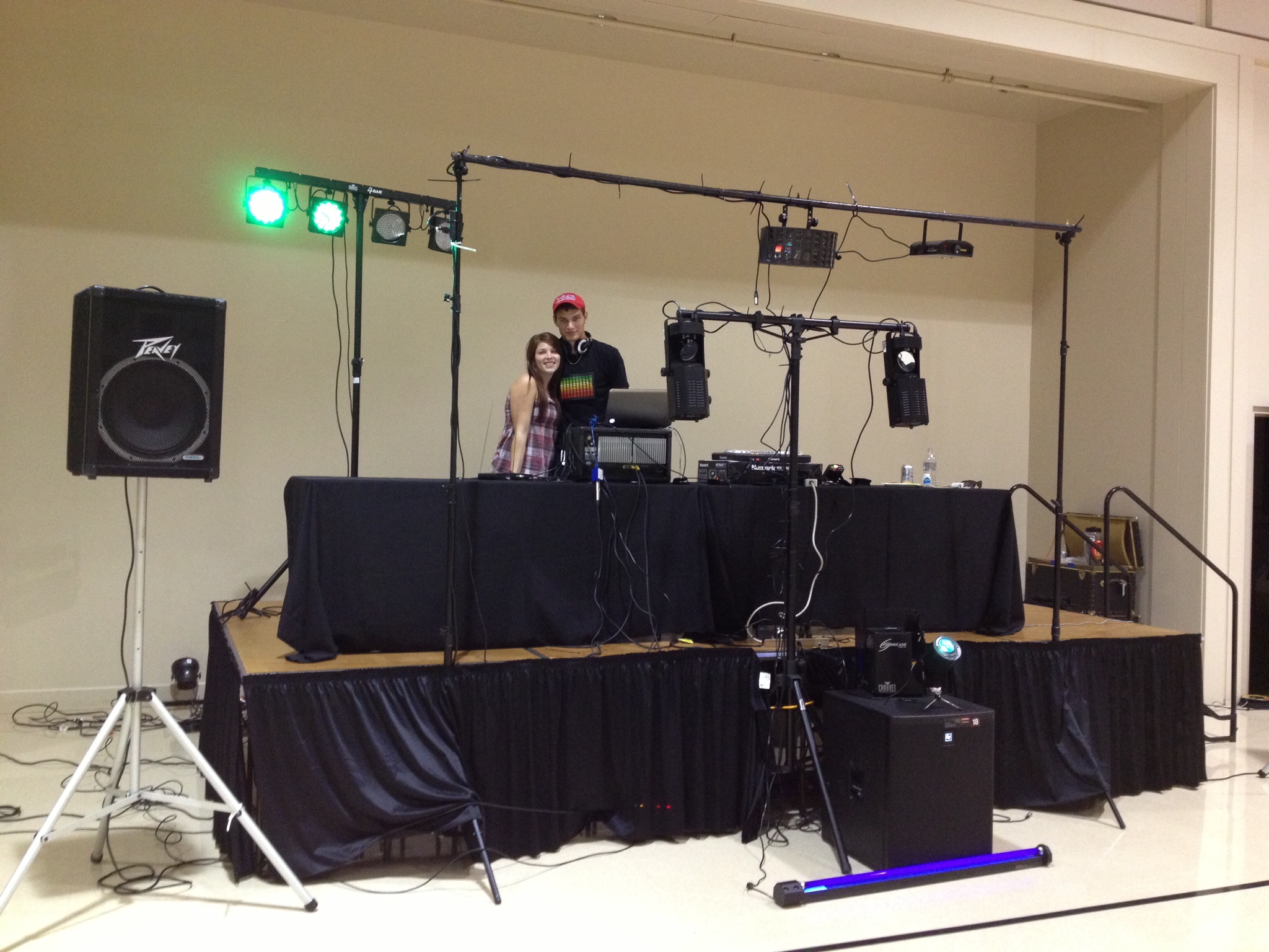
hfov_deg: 52.6
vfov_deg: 40.7
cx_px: 634
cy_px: 476
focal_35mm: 35
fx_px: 1283
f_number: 2.4
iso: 250
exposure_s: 1/20
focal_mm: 4.28
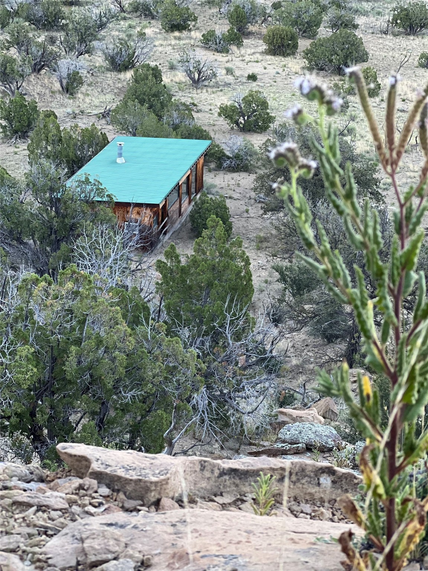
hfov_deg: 19.1
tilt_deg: -22.9
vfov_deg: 25.3
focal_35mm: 77
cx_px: 214
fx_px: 1269
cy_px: 286
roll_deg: -3.6
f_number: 2.8
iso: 160
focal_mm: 9
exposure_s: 1/121
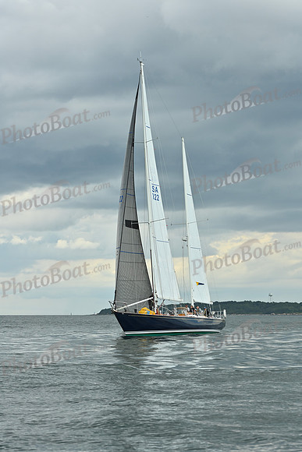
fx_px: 1257
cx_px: 151
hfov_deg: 13.7
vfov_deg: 20.4
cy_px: 226
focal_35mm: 100
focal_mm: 100
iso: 250
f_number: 7.1
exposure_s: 1/800
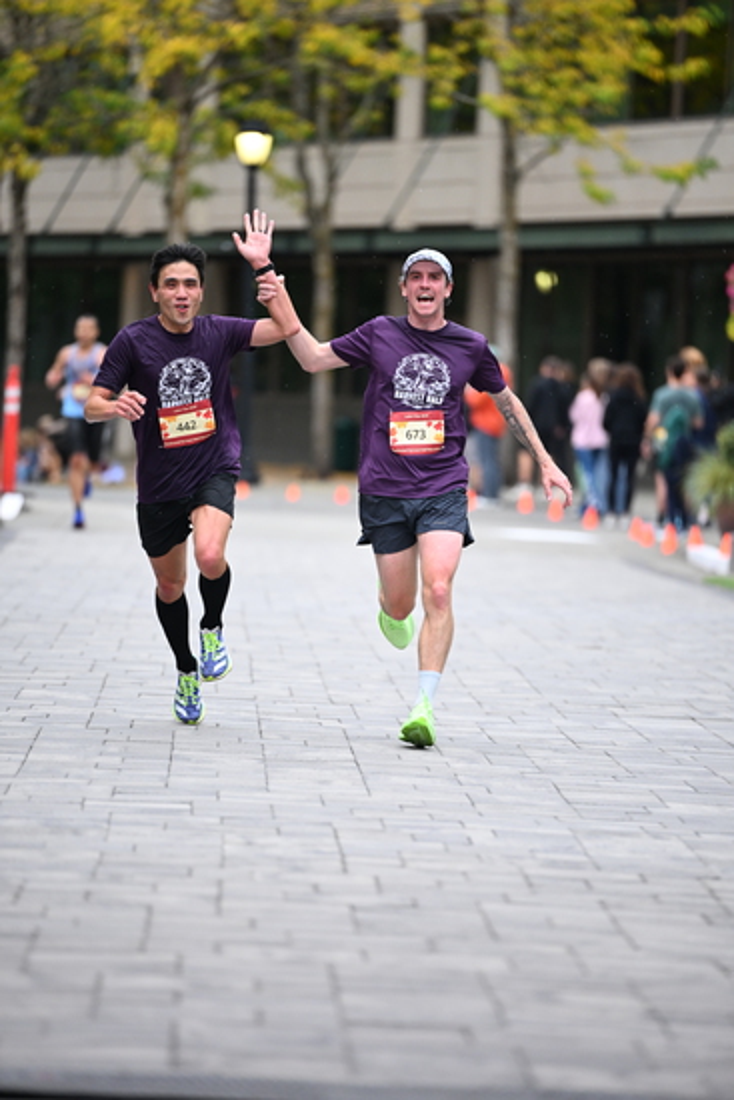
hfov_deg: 6.9
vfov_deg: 10.3
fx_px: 6112
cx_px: 367
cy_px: 550
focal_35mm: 200
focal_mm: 200
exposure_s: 1/1250
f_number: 2.8
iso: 1250
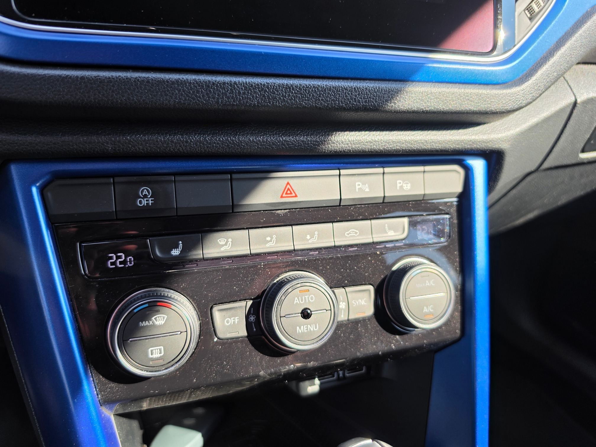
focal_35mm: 23
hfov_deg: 73.9
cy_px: 224
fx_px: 396
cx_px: 298
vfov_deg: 58.9
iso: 20
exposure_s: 1/359
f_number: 1.4
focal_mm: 6.5
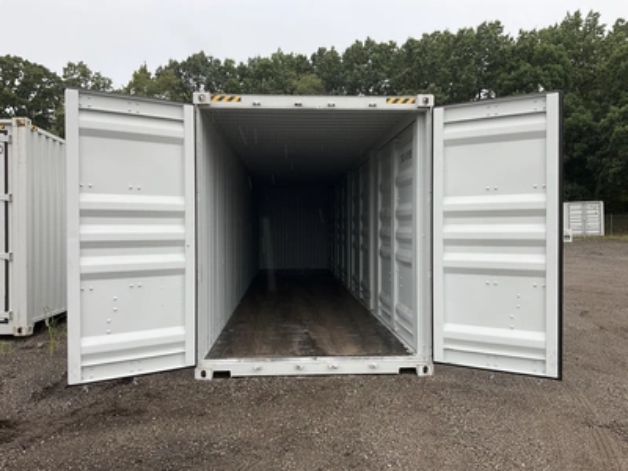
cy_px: 236
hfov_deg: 61.7
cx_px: 314
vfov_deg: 48.2
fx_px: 526
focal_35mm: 29
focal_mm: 3
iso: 20
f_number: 1.8
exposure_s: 1/159
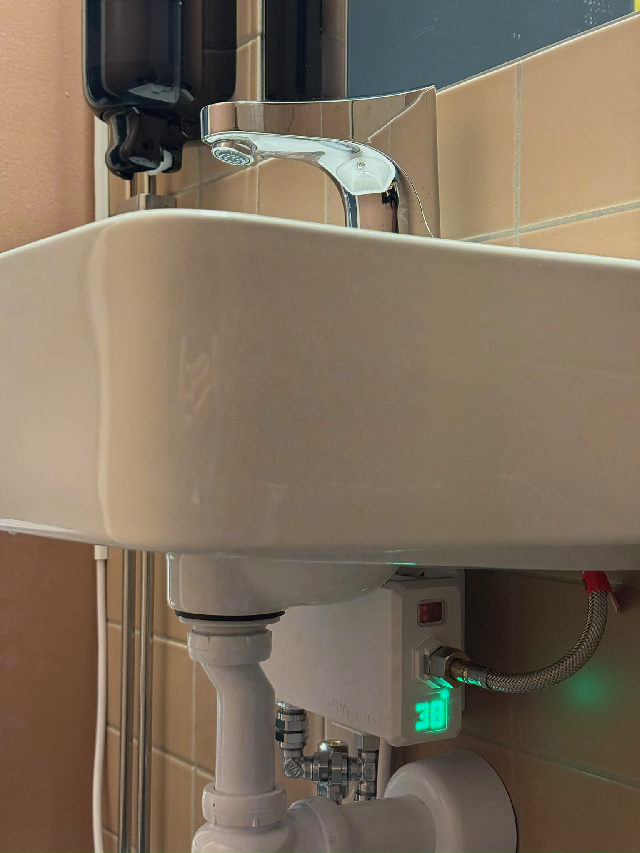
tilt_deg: +0.9
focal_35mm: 48
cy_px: 426
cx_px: 320
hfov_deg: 30.3
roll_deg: -0.4
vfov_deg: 39.7
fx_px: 1183
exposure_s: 1/20
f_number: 1.78
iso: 640
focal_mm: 6.76
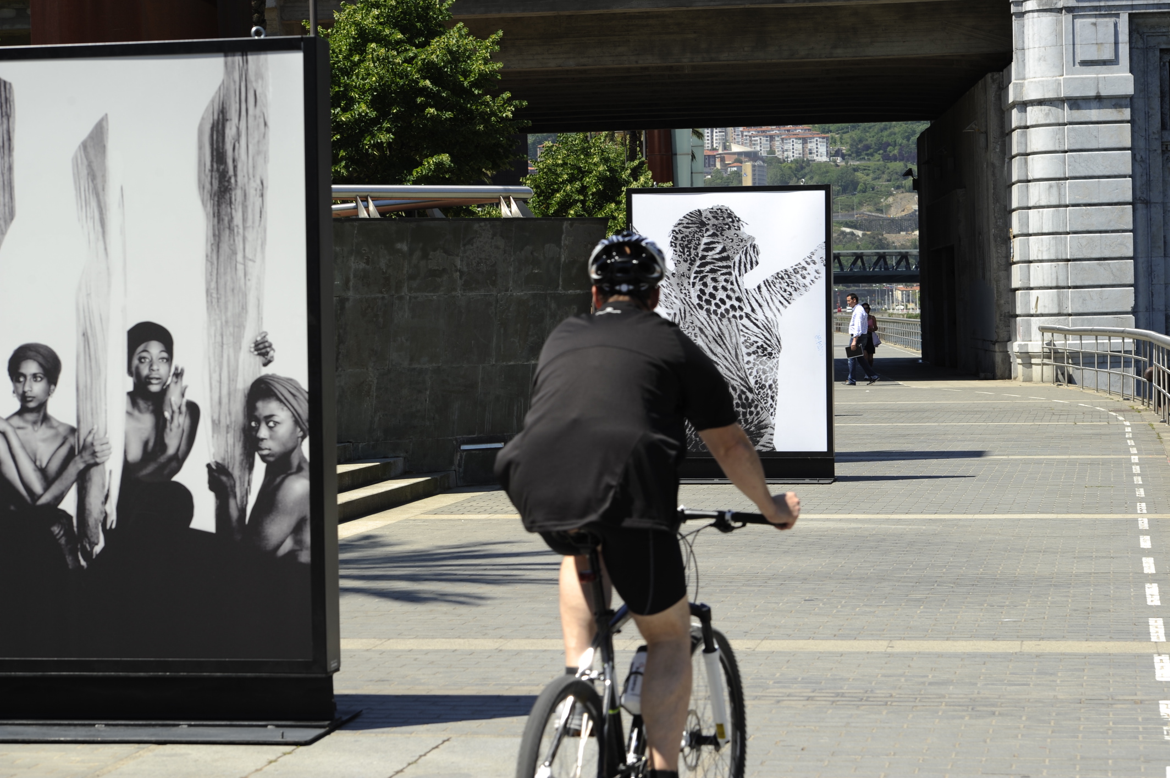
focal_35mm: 86
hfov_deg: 23.7
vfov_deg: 15.9
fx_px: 2793
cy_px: 389
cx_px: 585
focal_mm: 86
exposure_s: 1/250
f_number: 8
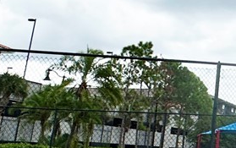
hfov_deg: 21.6
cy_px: -27
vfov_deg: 14.9
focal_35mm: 85
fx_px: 547
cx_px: 319
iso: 50
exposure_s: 1/4000
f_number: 2.2
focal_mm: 2.22
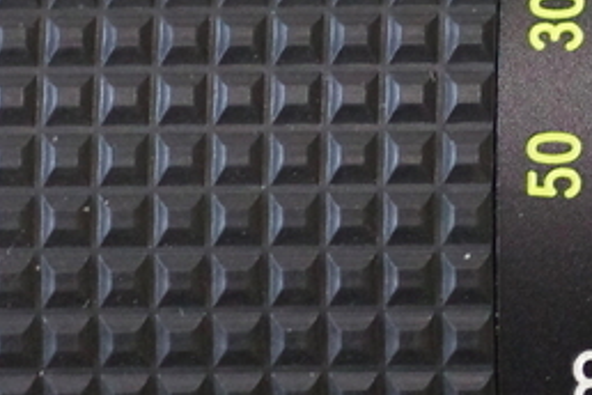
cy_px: 172
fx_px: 8024
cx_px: 626
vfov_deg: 2.8
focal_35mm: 488
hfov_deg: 4.2
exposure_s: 1/50
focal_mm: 70
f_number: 3.5
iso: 2500
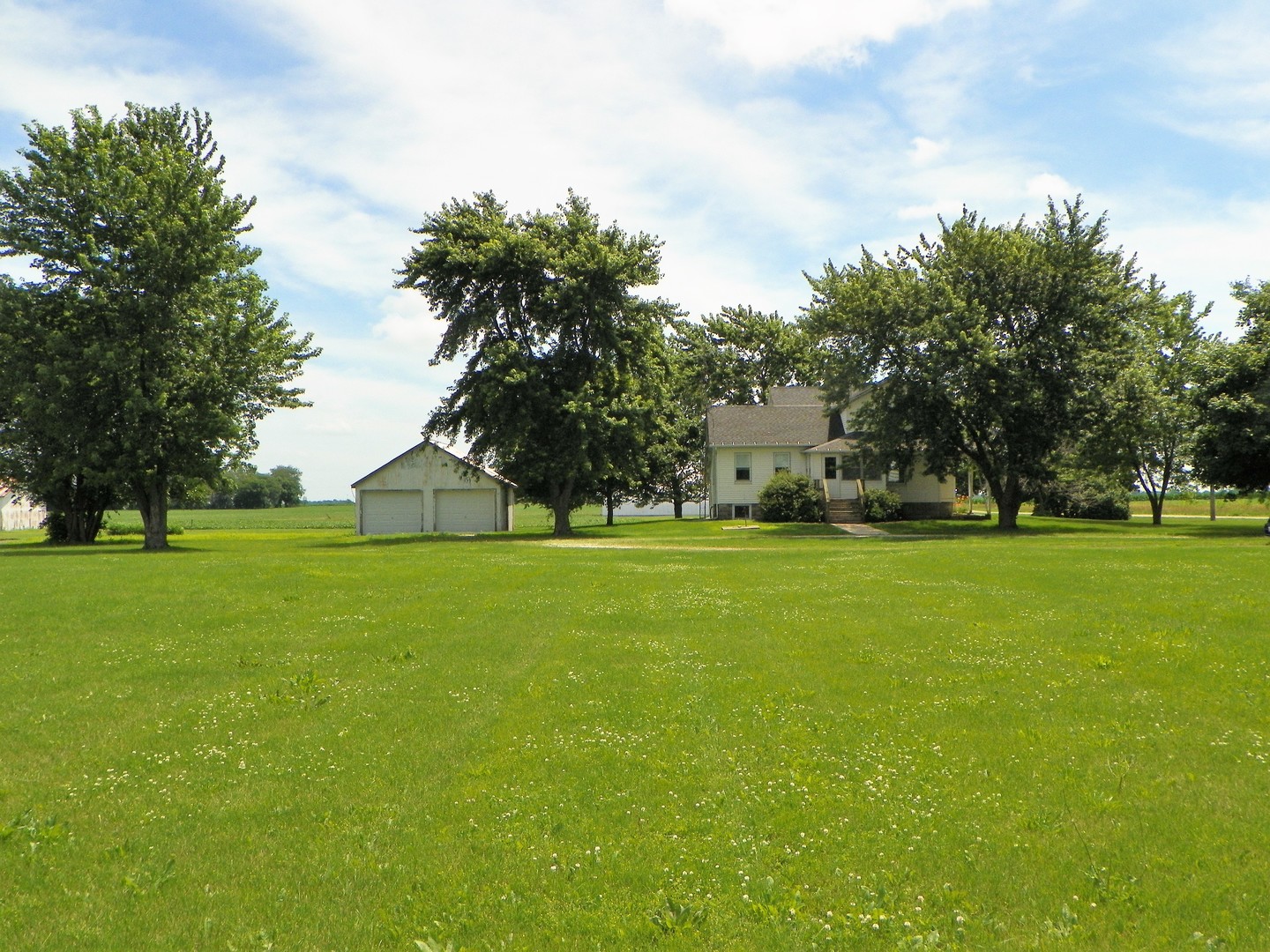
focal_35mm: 33
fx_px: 1211
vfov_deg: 42.9
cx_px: 635
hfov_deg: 55.4
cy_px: 476
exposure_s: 1/500
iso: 64
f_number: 5.6
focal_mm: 5.9
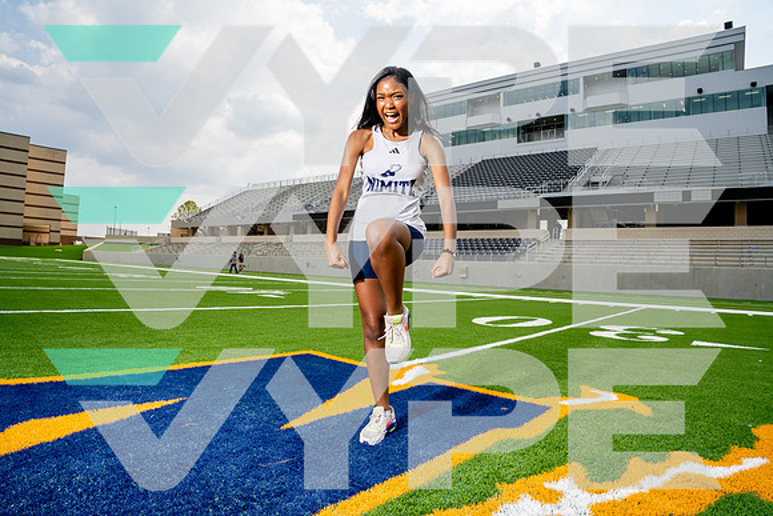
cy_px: 258
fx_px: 447
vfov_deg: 59.9
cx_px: 386
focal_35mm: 21
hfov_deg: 81.7
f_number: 8
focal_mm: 20
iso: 100
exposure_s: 1/250
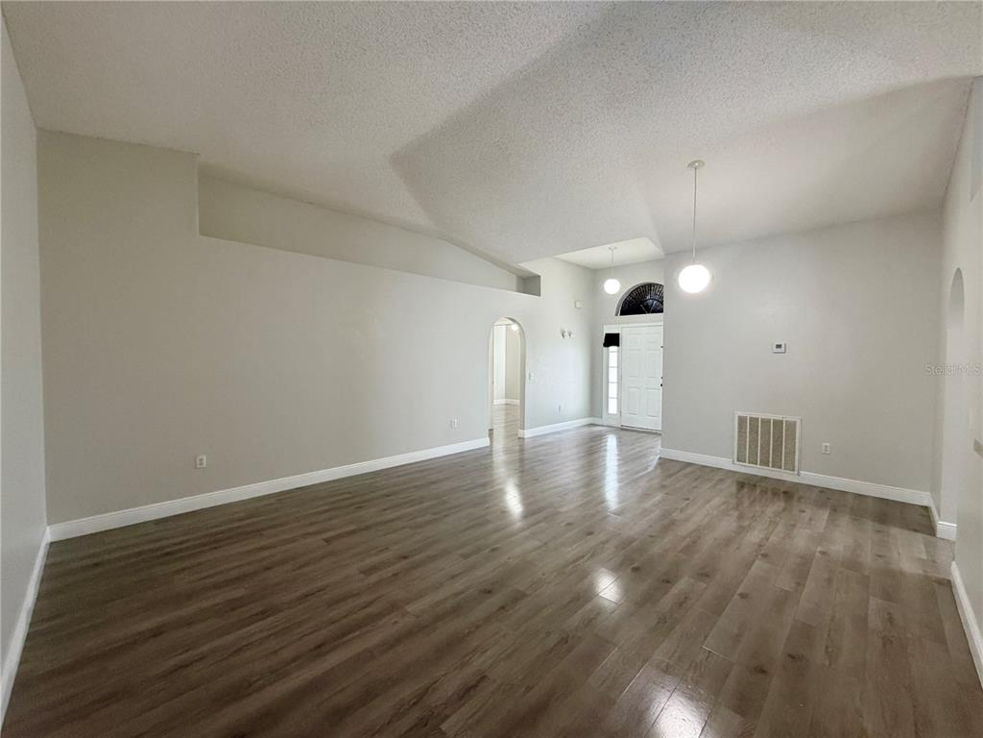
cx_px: 492
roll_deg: -0.5
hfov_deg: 102.1
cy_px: 369
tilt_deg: -1.0
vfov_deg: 85.7
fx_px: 398
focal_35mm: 14
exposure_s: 1/60
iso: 320
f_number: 2.2
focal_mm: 2.22
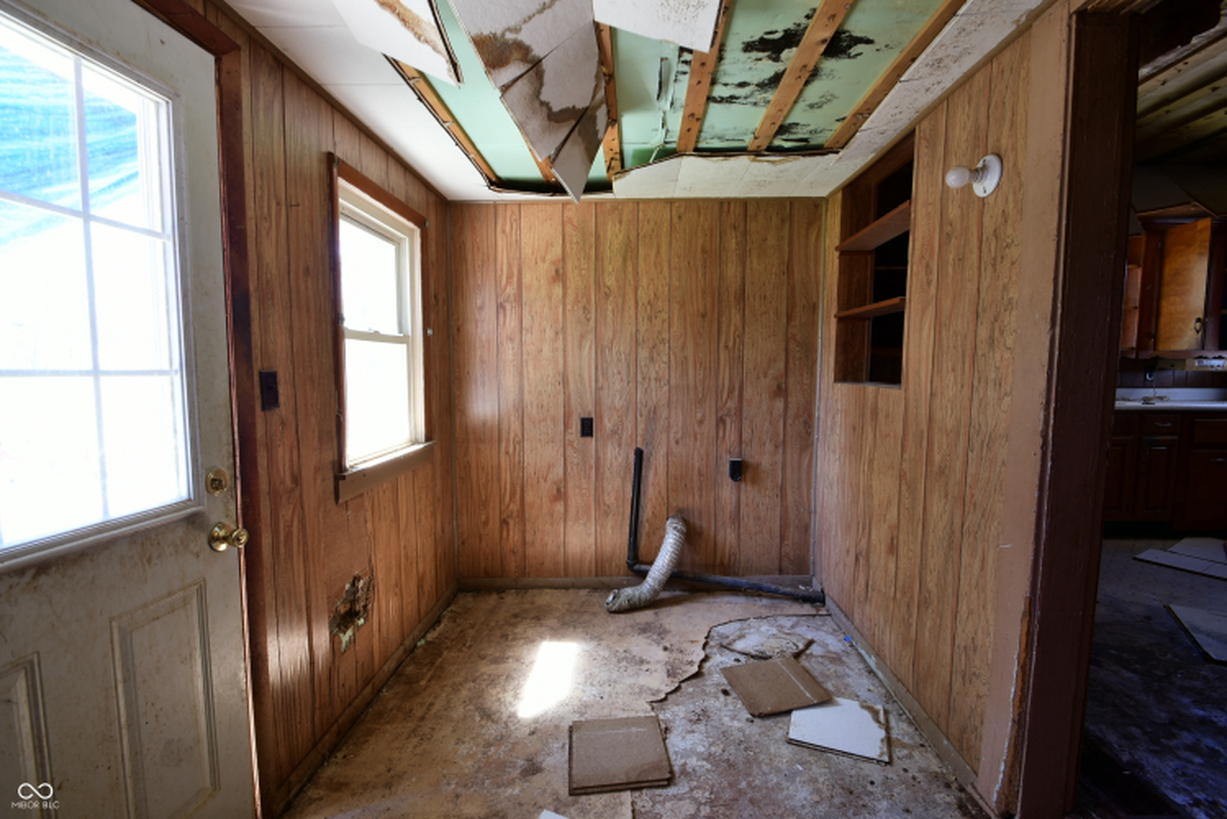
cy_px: 410
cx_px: 614
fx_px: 511
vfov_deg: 77.4
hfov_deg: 100.4
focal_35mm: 15
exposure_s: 1/2
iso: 100
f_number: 10
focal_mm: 10
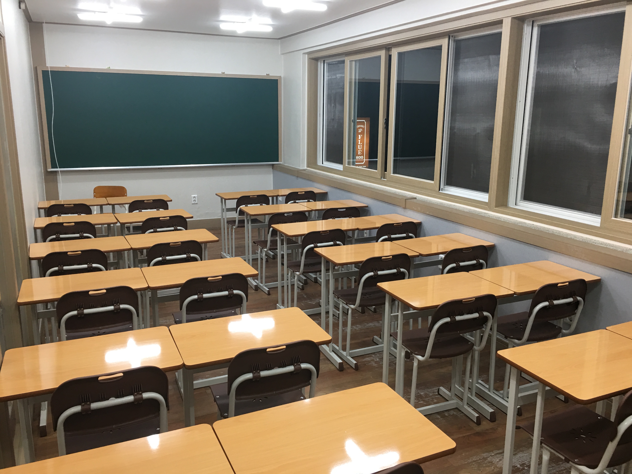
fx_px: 529
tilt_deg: -12.2
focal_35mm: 29
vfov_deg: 48.2
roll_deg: -0.8
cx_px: 316
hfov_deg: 61.7
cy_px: 237
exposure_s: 1/30
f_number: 2.2
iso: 25
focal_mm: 4.15
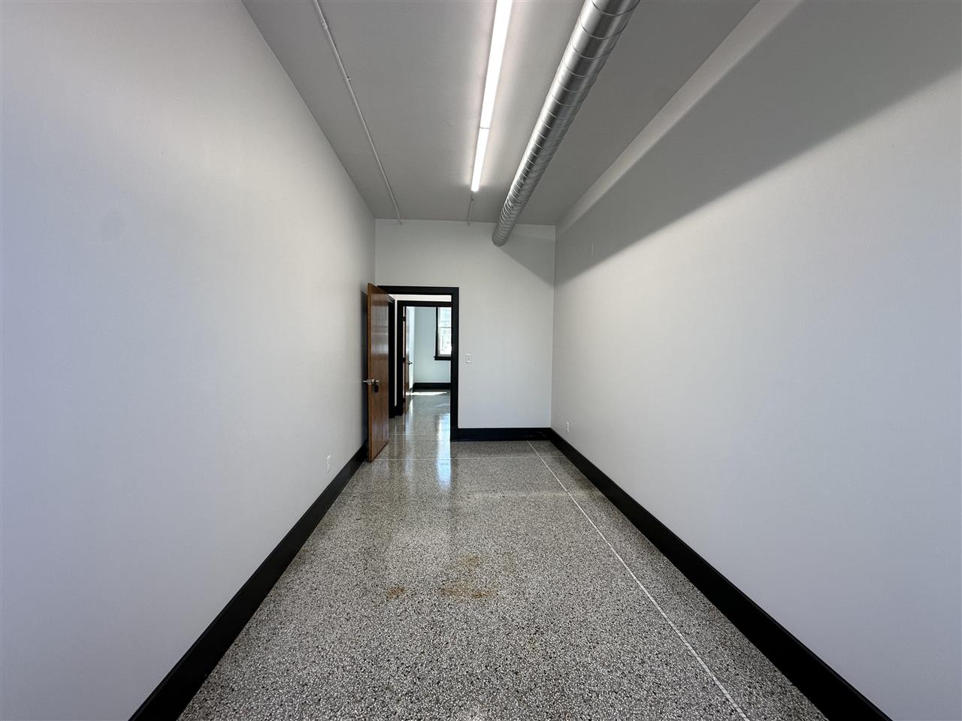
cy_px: 360
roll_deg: -1.8
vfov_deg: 85.7
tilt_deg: -2.6
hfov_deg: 102.1
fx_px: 389
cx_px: 481
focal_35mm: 14
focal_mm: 2.22
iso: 100
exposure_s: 1/120
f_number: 2.2
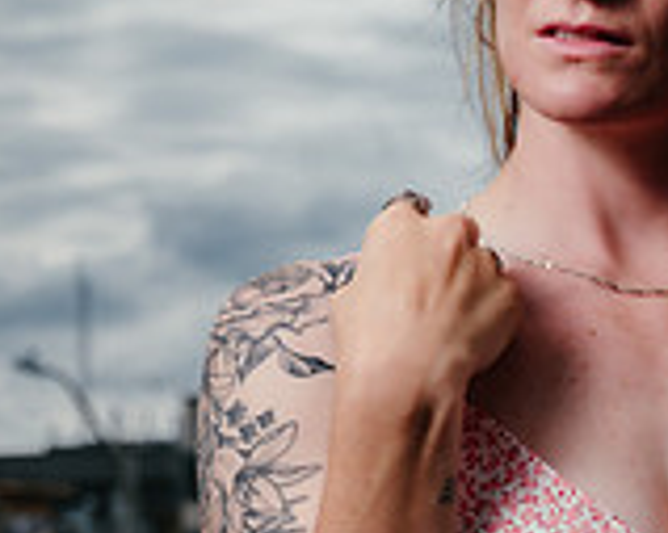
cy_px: 220
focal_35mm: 157
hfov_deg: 12.0
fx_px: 3102
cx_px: -164
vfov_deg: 9.8
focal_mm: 53.6
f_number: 6.4
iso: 50
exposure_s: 1/125
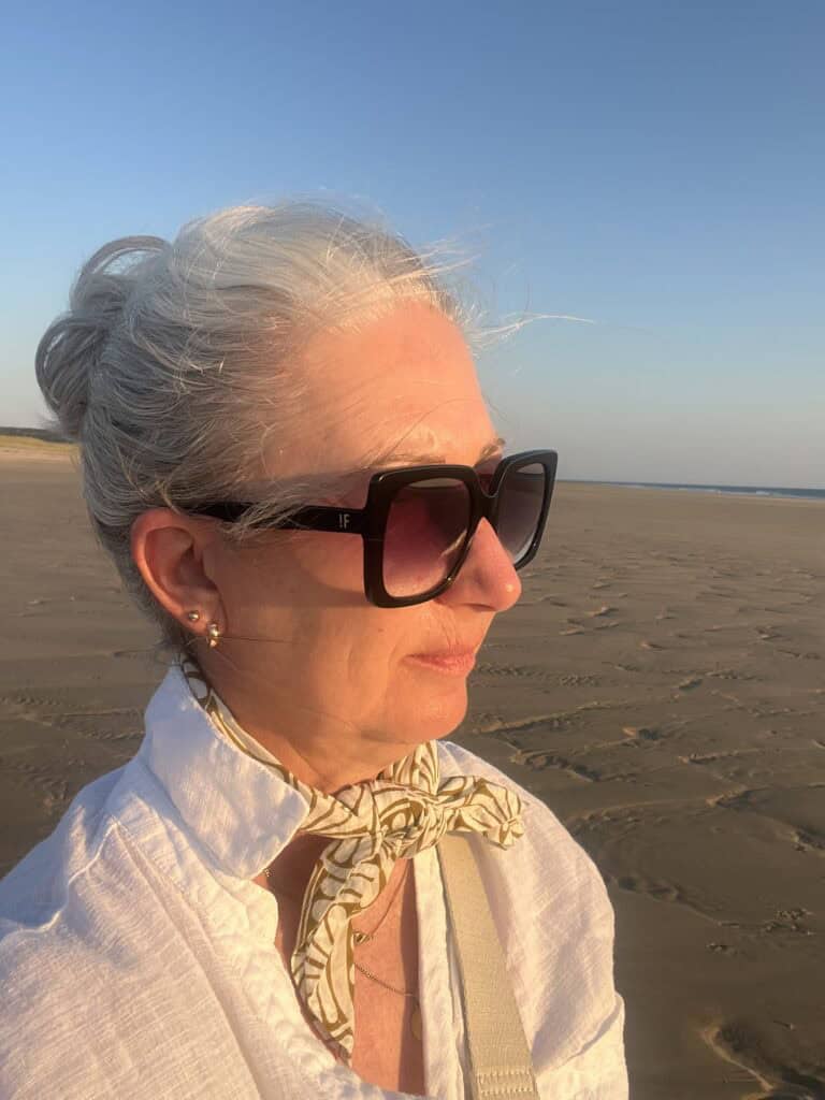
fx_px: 953
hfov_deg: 46.8
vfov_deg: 60.0
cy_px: 550
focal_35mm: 30
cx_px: 412
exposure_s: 1/316
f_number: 2.2
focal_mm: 2.7
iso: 32
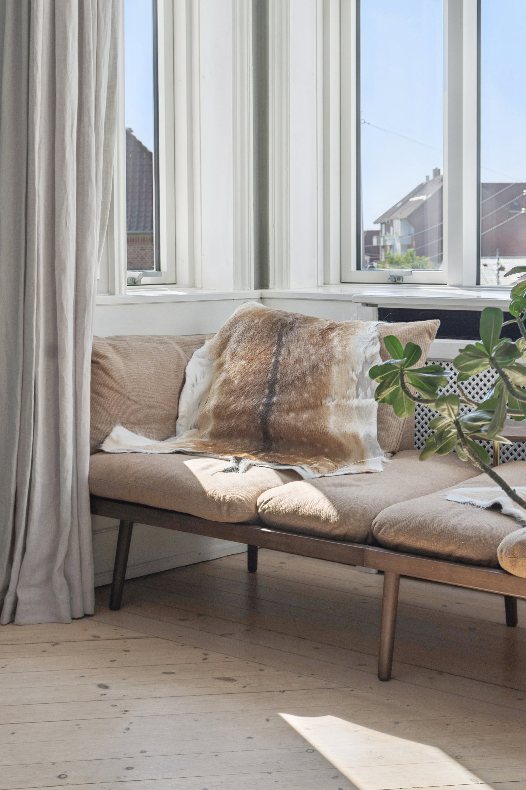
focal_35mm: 56
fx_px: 1216
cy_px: 395
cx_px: 263
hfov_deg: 24.4
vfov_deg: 35.9
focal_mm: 37
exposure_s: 1/125
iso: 160
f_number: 7.1
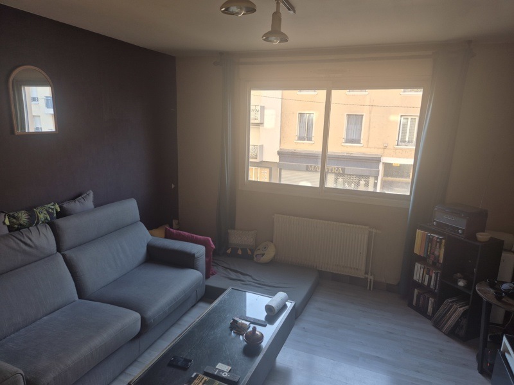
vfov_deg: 58.9
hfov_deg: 73.9
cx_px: 257
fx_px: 342
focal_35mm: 23
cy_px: 192
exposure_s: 1/100
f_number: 1.8
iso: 40
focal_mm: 5.4
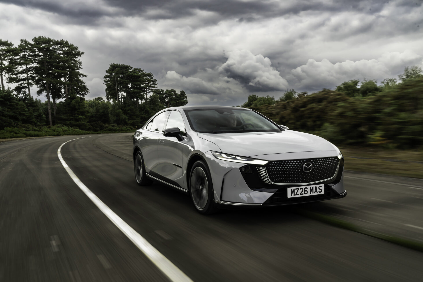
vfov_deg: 40.0
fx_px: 388
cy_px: 141
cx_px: 212
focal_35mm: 33
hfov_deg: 57.2
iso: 50
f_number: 20
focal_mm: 33
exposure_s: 1/25
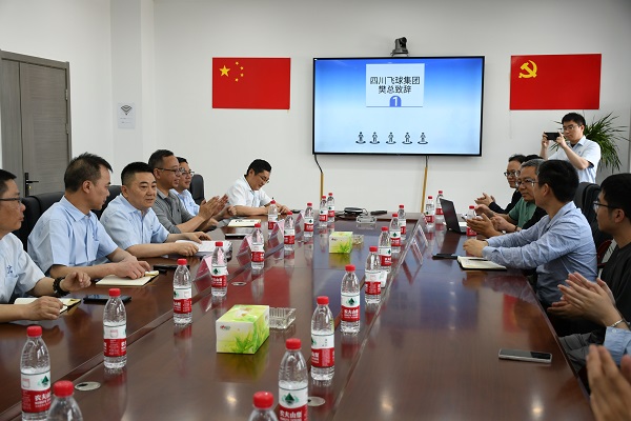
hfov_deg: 48.5
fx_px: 701
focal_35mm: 40
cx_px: 316
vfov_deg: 33.4
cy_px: 210
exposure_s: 1/50
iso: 320
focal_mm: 27
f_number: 4.5
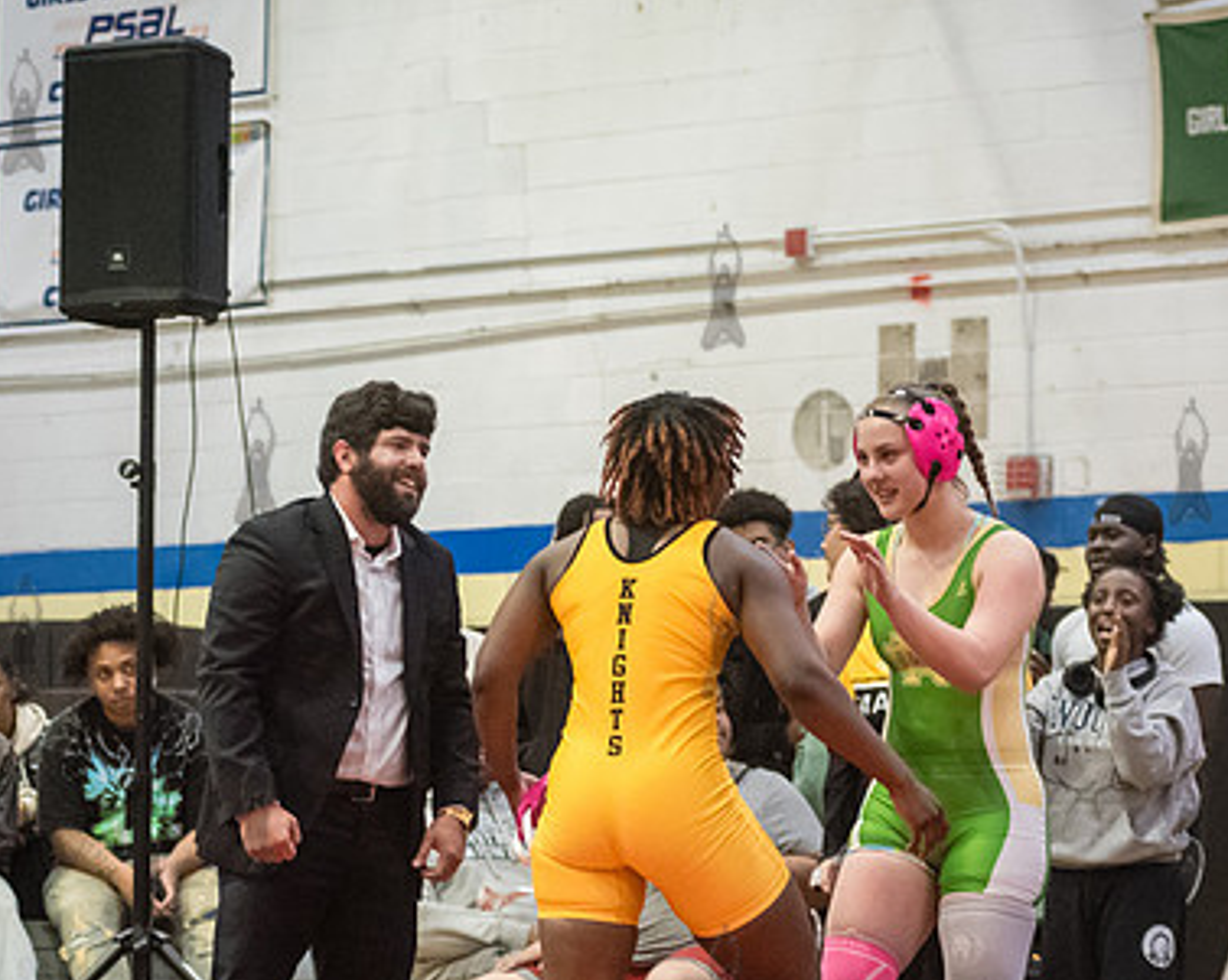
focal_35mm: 163
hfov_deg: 11.8
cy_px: 553
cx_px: 741
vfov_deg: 9.5
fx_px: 5919
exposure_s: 1/400
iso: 8000
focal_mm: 86
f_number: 3.5
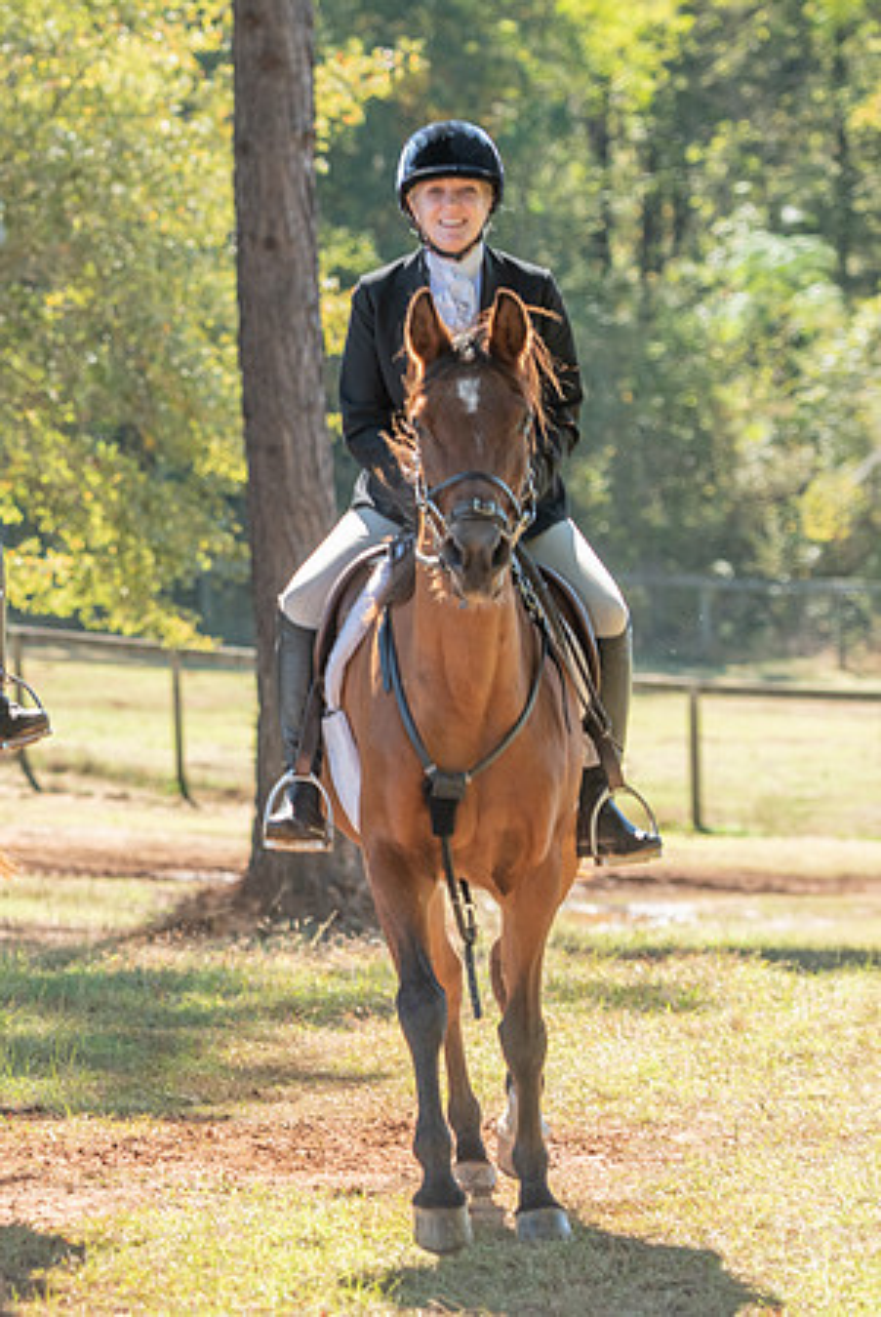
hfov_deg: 6.9
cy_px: 609
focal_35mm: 198
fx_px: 7250
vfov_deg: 10.4
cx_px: -99
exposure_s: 1/320
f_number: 4
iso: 280
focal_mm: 102
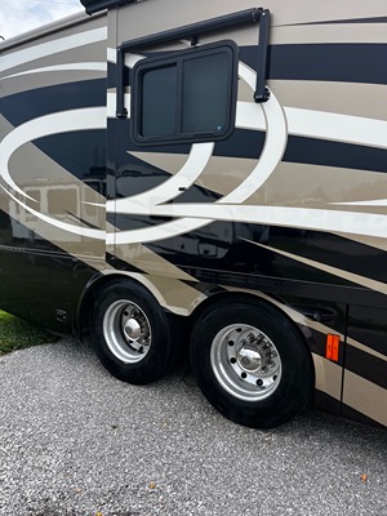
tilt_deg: -4.1
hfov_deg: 53.1
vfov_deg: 67.3
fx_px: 388
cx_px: 194
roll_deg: -1.4
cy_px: 258
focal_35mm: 26
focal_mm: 5.1
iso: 50
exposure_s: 1/1000
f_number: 1.6
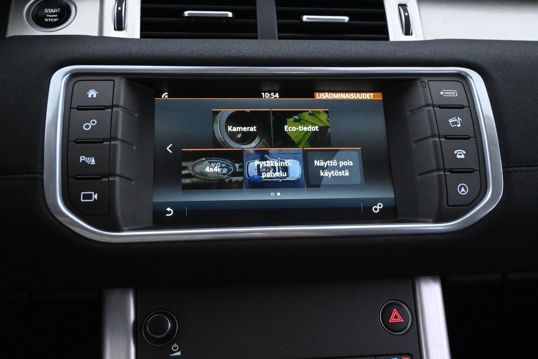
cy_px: 180
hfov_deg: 55.1
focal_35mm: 34
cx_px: 269
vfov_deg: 38.4
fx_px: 516
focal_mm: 23
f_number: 4.2
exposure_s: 1/125
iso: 10000
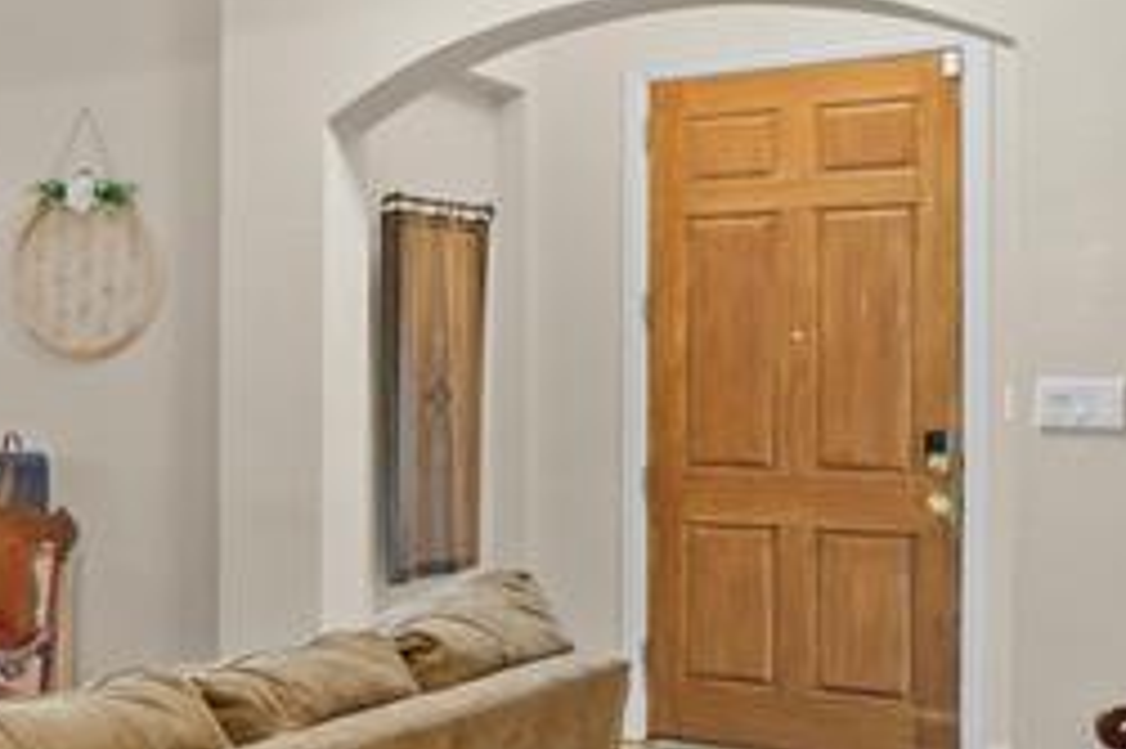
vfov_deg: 25.5
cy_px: 417
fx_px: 1657
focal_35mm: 53
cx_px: -502
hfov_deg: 27.6
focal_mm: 13
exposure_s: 4
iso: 250
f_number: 9
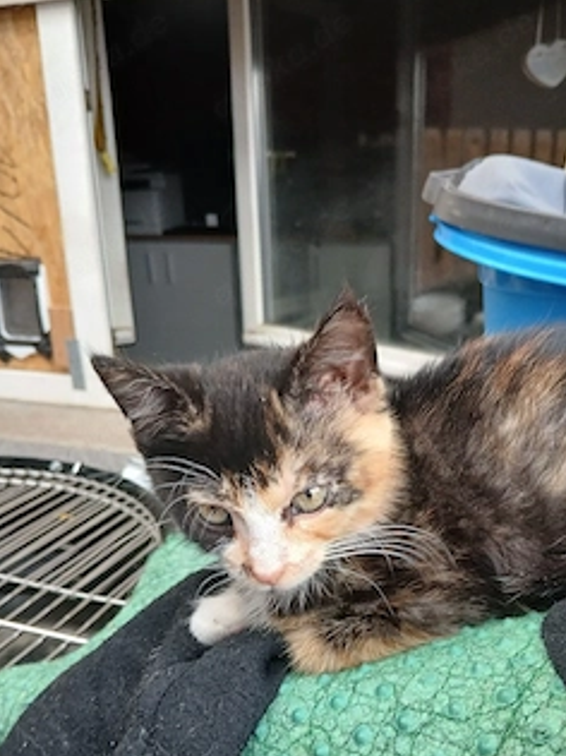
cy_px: 466
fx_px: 720
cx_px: 333
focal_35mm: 33
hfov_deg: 42.8
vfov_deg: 54.8
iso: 125
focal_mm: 3.98
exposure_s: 1/50.3
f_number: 1.8
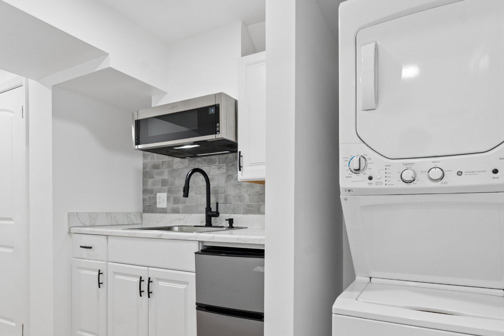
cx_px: 274
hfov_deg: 80.6
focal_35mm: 21
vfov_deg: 58.8
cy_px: 198
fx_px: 296
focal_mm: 14.8
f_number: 7.1
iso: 1250
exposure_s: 1/60
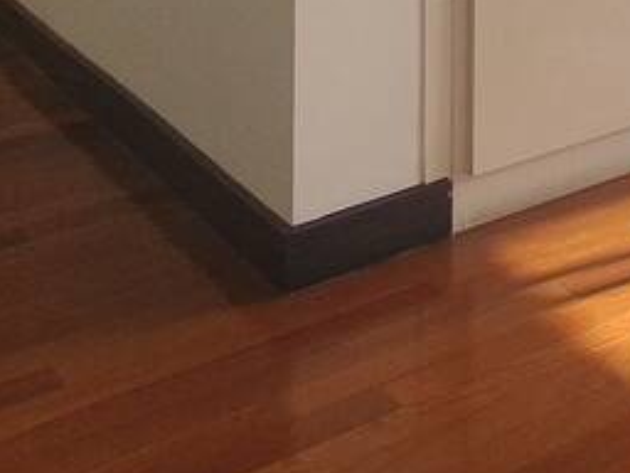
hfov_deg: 21.2
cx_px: 1019
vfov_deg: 16.0
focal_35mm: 73
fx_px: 1329
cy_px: -456
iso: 50
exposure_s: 1/60
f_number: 2.2
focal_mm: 1.8
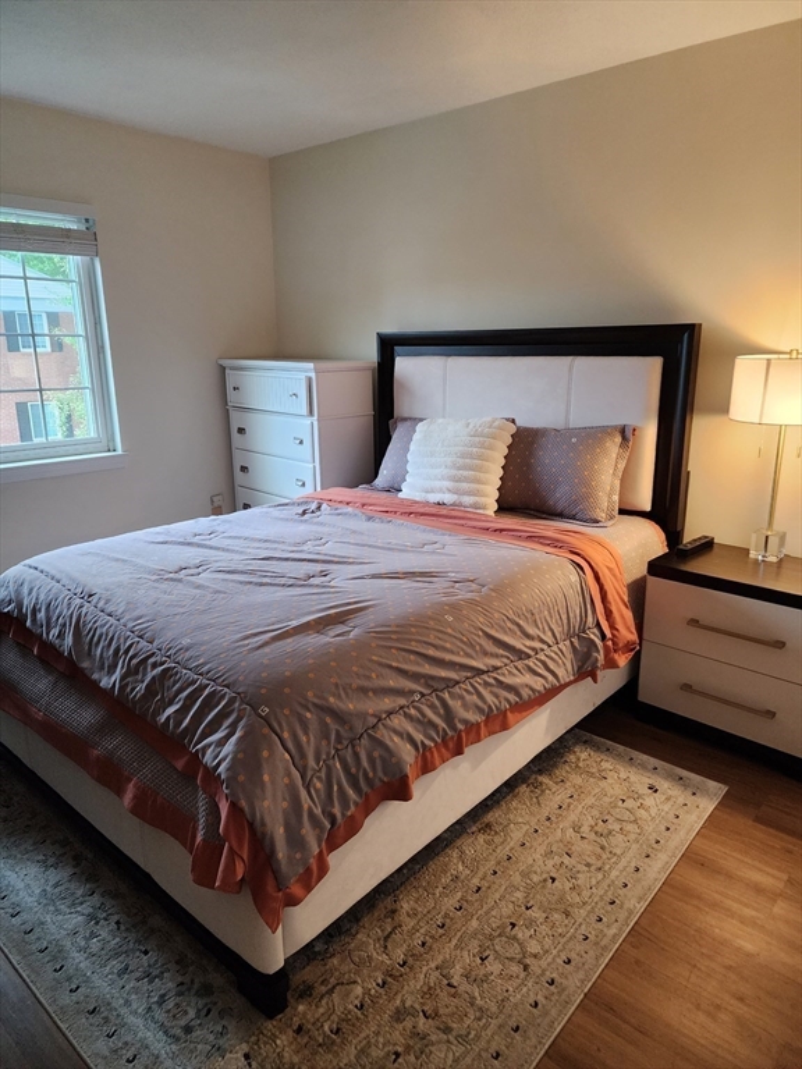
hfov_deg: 58.9
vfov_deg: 73.9
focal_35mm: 23
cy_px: 534
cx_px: 401
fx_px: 710
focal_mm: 6.4
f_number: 1.8
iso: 640
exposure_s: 1/120
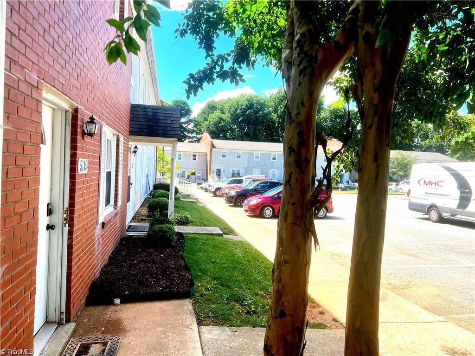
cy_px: 178
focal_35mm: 26
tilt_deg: -2.5
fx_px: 357
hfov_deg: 67.3
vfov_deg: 53.0
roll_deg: -2.5
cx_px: 238
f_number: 1.5
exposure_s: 1/1698
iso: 50
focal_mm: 5.7
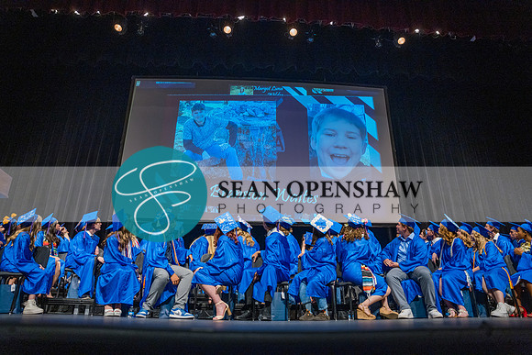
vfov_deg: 53.2
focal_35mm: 24
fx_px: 355
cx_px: 266
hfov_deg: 73.7
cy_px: 178
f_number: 2.8
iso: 2500
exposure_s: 1/160
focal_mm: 24
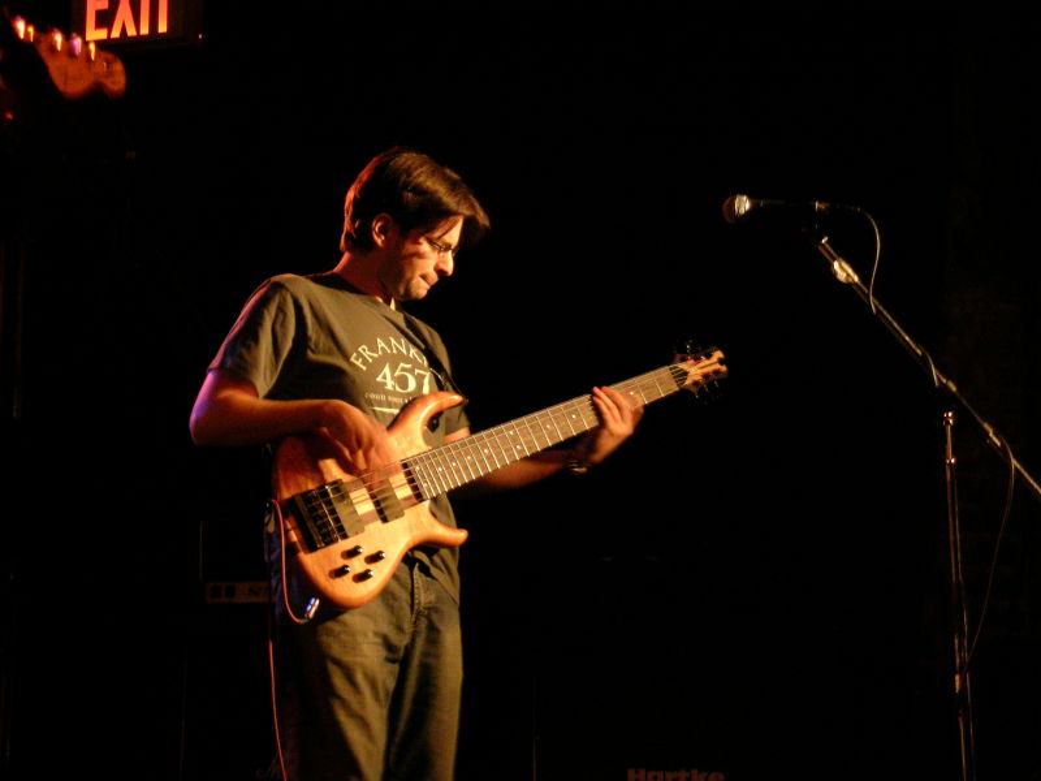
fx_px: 2255
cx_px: 520
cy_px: 390
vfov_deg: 19.6
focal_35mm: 75
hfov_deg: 26.0
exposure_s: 1/8
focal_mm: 15.6
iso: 400
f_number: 4
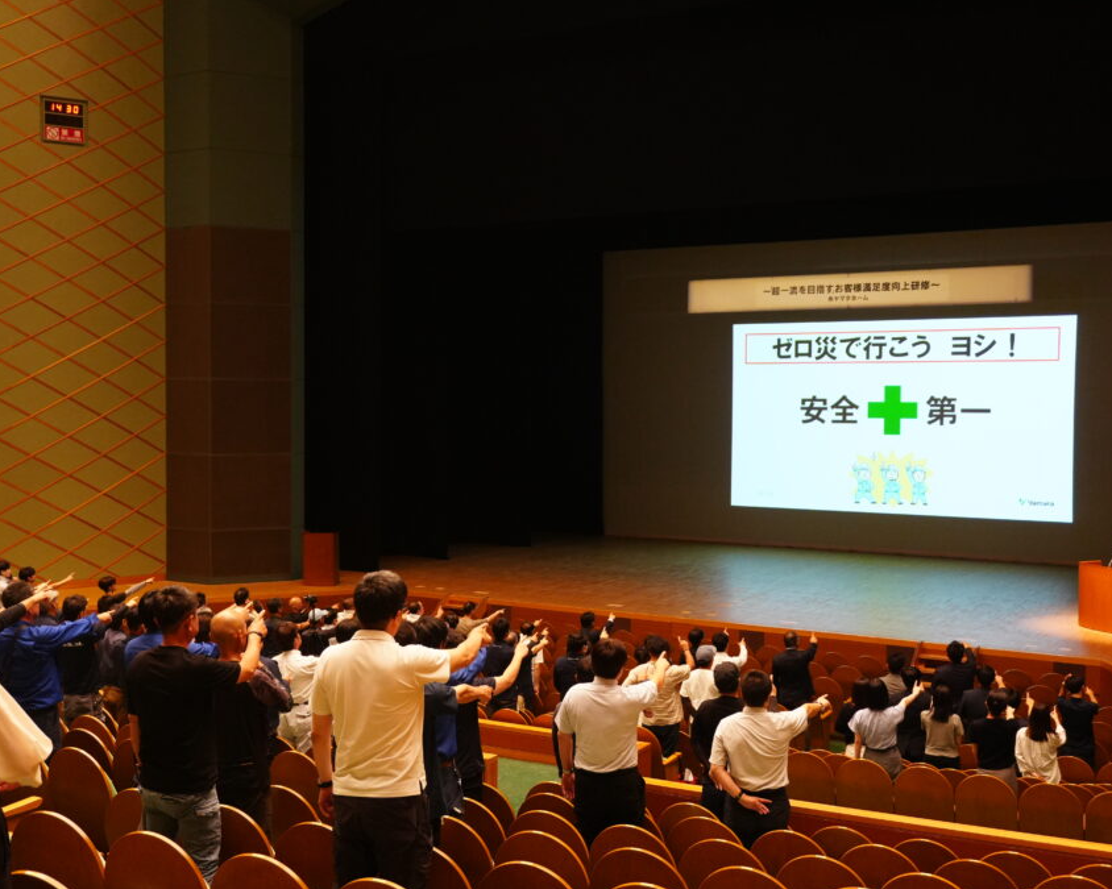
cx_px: 520
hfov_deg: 44.8
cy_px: 447
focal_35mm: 41
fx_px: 1349
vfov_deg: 36.5
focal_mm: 24
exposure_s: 1/60
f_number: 4.5
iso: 2000
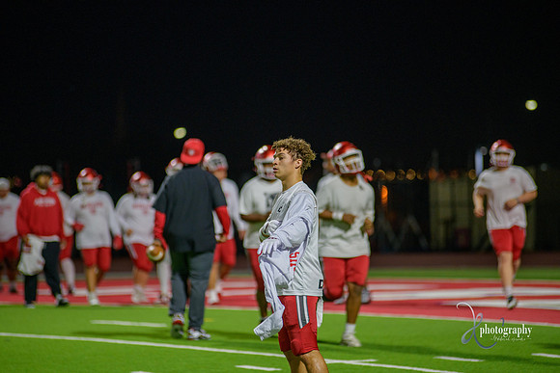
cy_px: 186
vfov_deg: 6.9
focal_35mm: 200
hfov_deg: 10.3
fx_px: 3112
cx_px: 280
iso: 1250
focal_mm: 200
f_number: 2.8
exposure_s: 1/250
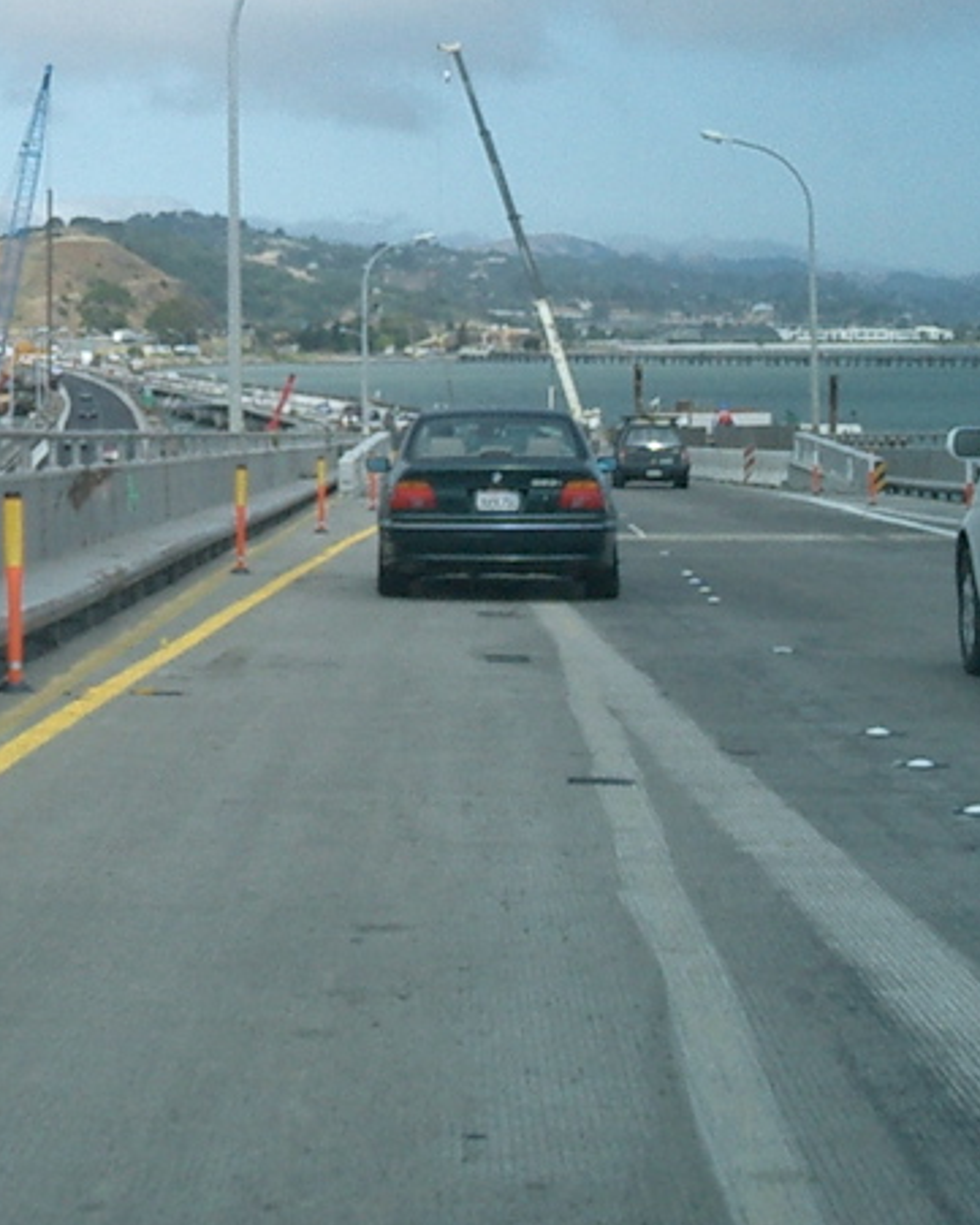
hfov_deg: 15.5
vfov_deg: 19.4
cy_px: 95
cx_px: -68
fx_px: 3516
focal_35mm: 97
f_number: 4.2
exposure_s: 1/800
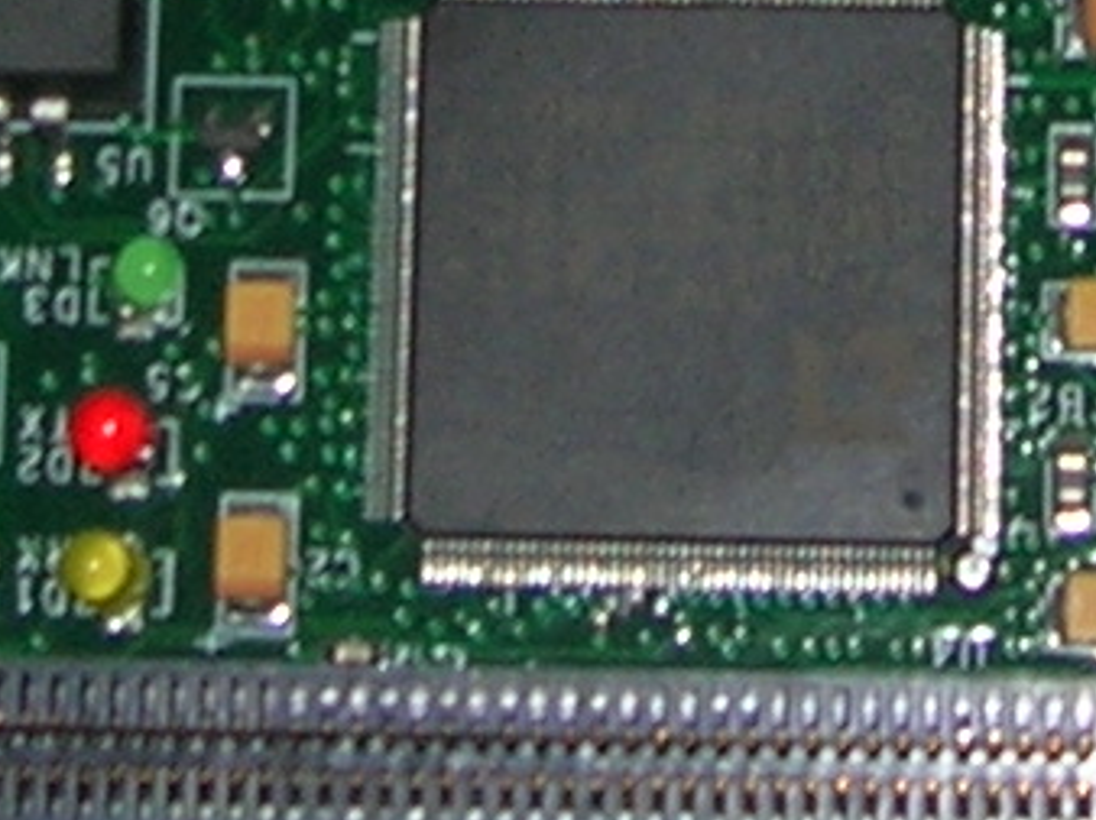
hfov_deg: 8.6
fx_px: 7277
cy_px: -645
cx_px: 856
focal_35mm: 230
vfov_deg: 6.3
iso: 50
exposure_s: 1/60.1
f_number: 2.9
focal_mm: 5.7
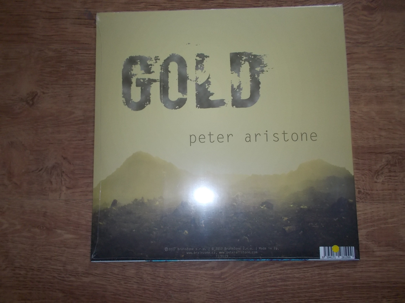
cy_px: 152
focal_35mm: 29
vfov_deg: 48.2
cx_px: 202
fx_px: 339
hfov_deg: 61.7
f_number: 3.3
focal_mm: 4.1
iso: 200
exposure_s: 1/30
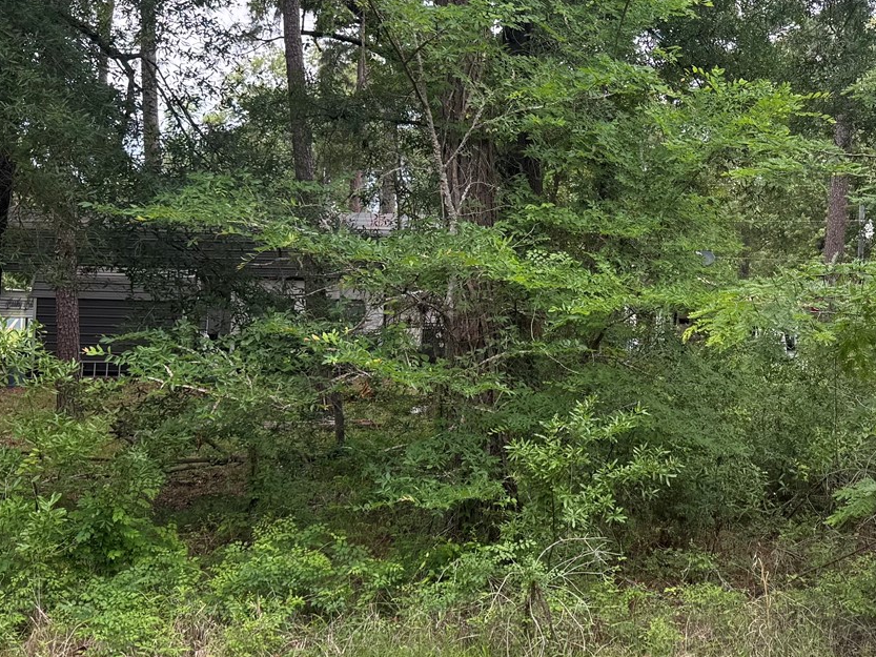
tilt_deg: -0.1
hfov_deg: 31.2
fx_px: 1493
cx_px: 786
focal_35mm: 59
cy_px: 297
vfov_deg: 24.8
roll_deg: -1.4
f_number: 1.78
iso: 80
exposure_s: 1/362
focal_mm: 6.76
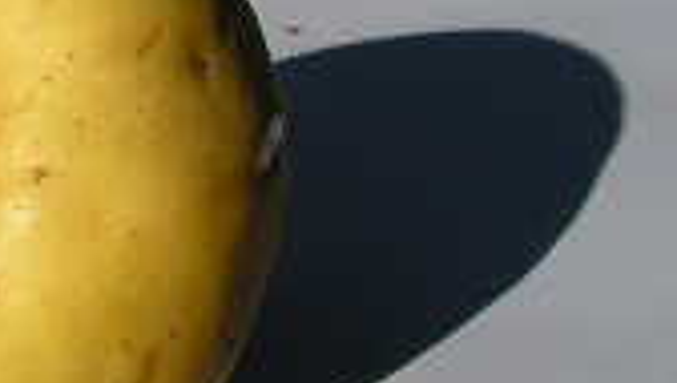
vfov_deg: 8.2
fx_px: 2678
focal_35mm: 149
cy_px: 210
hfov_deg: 13.4
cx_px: -411
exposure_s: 1/1000
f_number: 4.8
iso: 64
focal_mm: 6
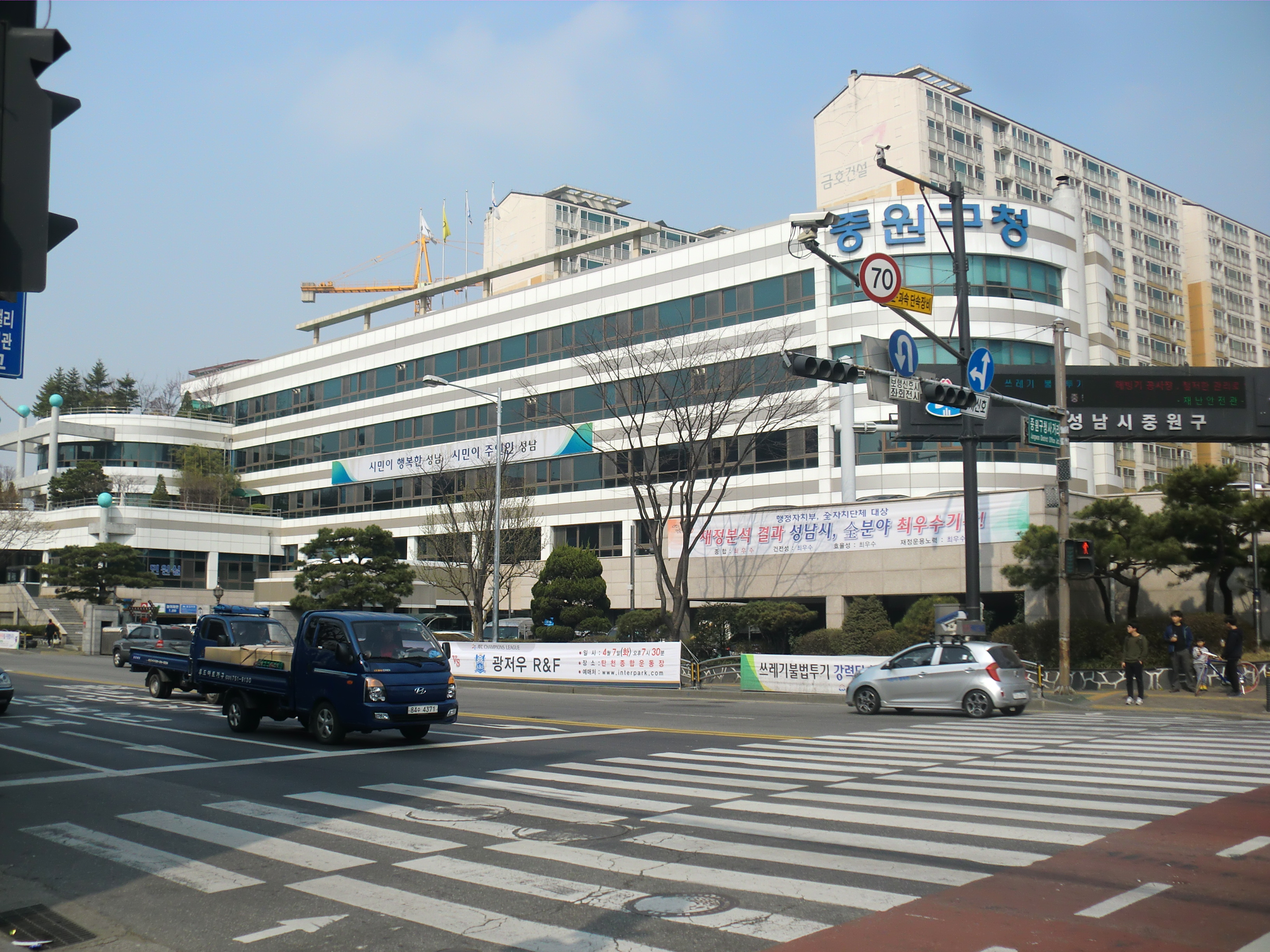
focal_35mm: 35
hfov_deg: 52.6
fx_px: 1284
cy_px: 476
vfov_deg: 40.7
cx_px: 635
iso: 64
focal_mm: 6.3
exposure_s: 1/200
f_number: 7.8
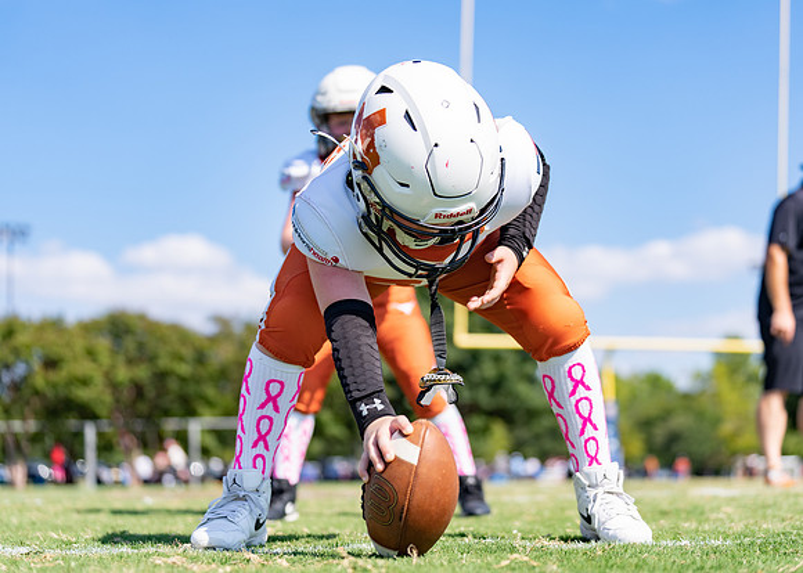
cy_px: 269
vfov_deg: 18.4
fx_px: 1773
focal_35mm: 78
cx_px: 426
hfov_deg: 25.5
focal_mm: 70
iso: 100
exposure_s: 1/1250
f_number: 2.8
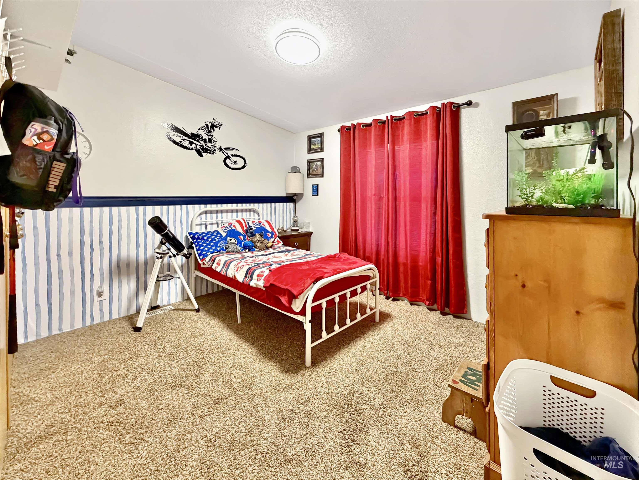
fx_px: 258
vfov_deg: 85.7
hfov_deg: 102.1
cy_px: 240
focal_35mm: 14
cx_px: 320
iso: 640
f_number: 2.2
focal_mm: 2.22
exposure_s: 1/60
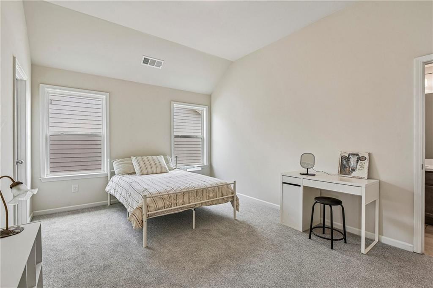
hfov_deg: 96.8
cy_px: 144
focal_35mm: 16
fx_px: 192
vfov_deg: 73.7
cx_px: 216
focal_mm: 16
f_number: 8
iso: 200
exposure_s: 1/80
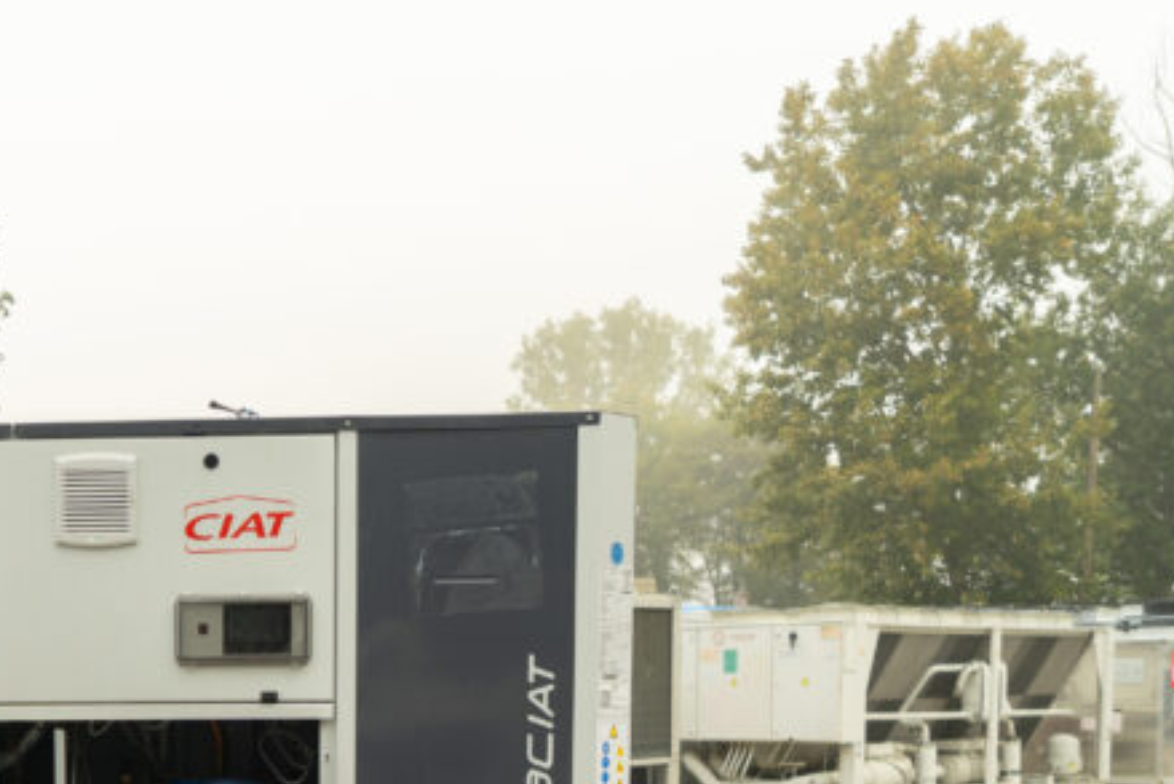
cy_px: 884
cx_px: 72
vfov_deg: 22.7
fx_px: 1827
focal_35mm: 56
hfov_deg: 33.4
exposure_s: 1/80
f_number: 4
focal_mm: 24
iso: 160
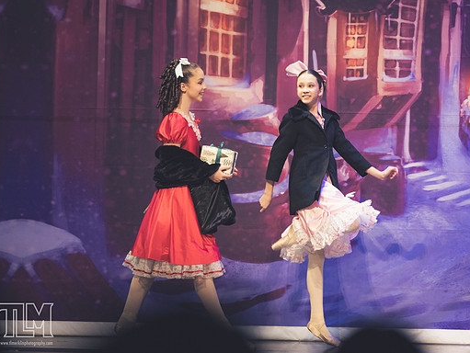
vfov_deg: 4.6
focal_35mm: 327
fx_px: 4443
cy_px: 176
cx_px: 258
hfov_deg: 6.1
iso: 1400
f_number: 2.8
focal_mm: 200
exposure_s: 1/320
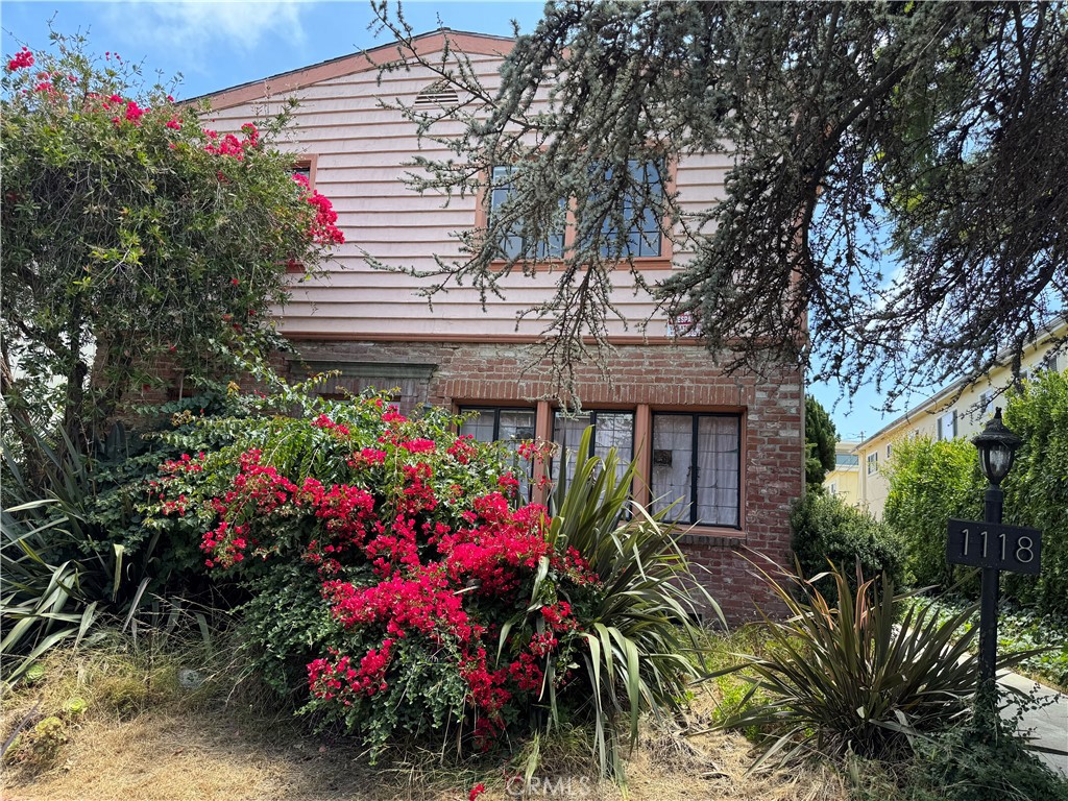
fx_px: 740
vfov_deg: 56.8
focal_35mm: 24
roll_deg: -4.0
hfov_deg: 71.6
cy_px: 400
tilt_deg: +9.9
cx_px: 534
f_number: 1.78
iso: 80
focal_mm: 6.76
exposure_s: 1/633
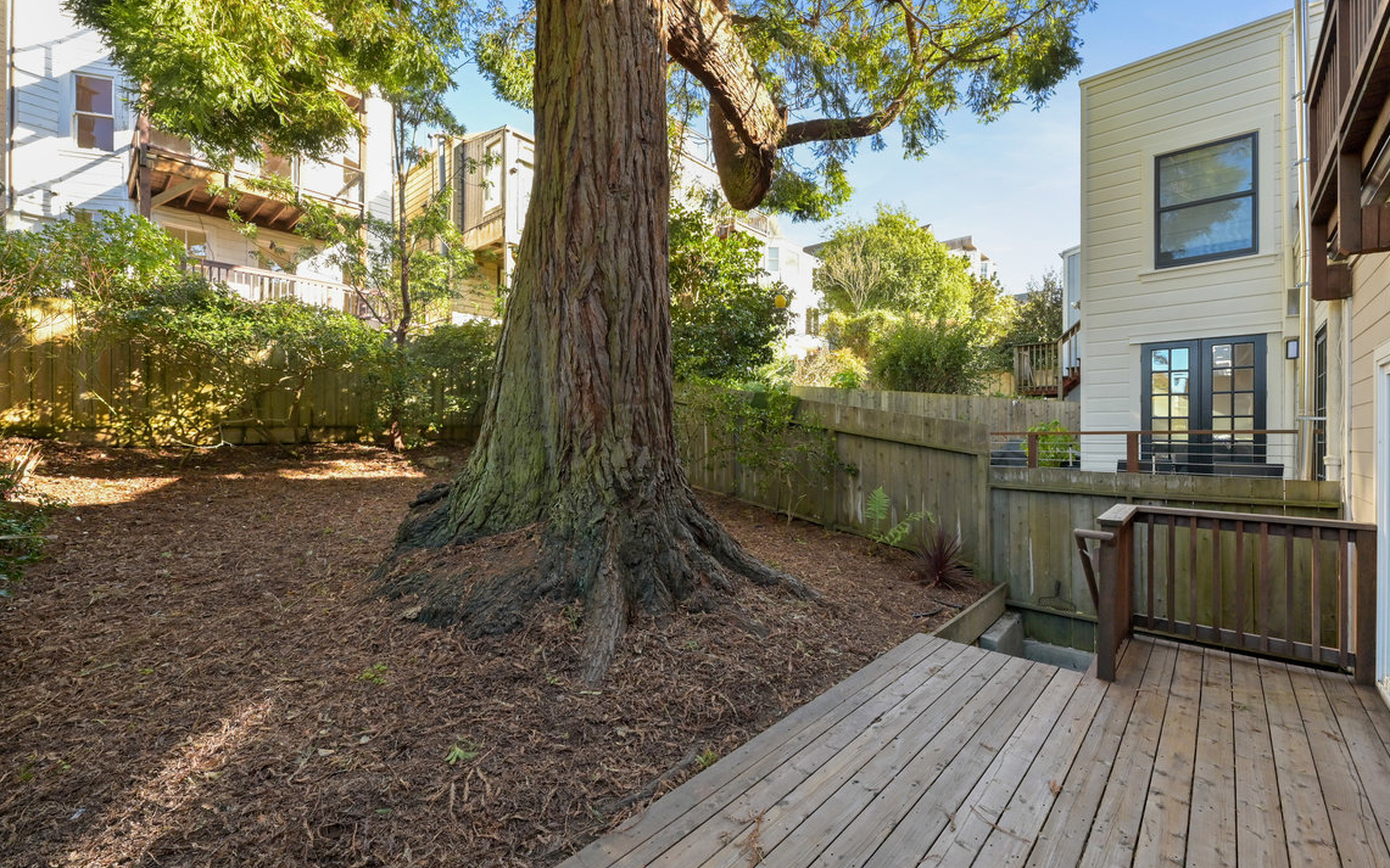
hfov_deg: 101.4
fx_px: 568
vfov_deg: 74.8
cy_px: 432
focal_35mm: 15
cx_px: 720
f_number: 11
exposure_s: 1/60
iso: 400
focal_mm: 14
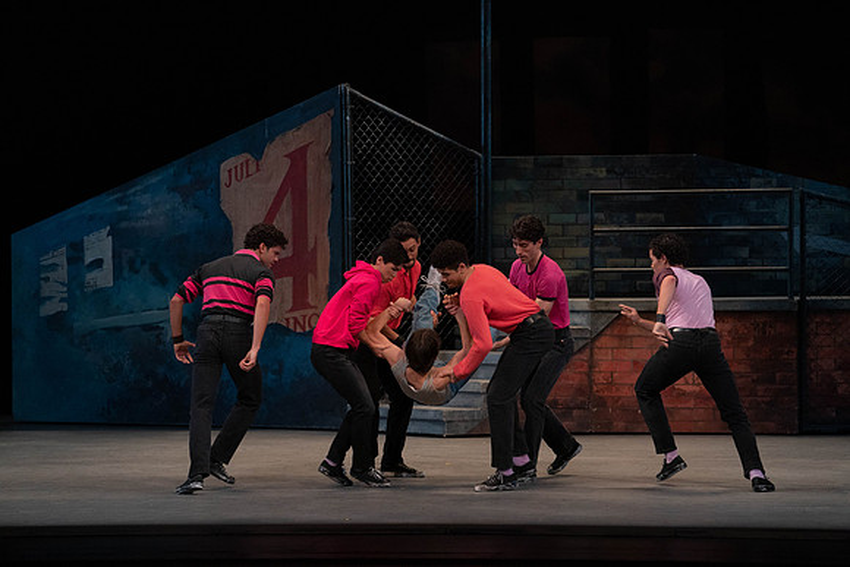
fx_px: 4038
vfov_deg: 8.0
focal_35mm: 171
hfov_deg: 12.0
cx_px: 425
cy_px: 284
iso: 3200
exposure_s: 1/400
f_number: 4.5
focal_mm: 171
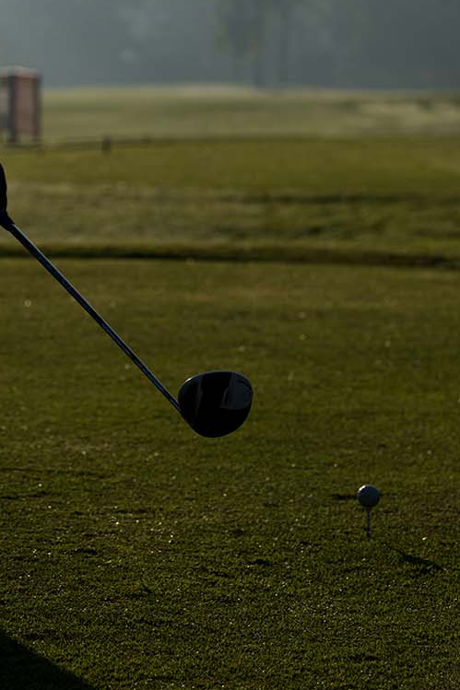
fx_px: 3873
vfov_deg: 10.1
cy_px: 54
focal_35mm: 202
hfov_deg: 6.8
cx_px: 52
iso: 160
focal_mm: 105
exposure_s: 1/5000
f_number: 5
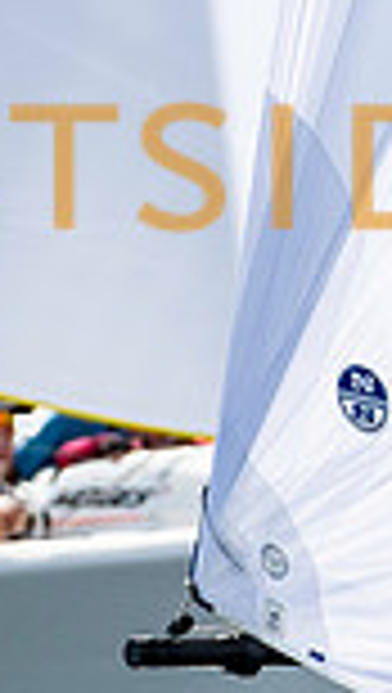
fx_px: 37057
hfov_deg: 0.6
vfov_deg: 1.1
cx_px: 662
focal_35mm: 2012
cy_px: 137
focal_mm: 340
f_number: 5
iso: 320
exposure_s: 1/3200
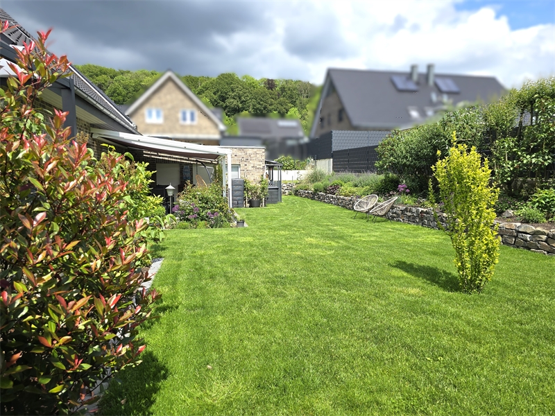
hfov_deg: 73.9
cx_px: 278
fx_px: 369
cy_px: 208
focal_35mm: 23
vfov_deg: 58.9
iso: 12
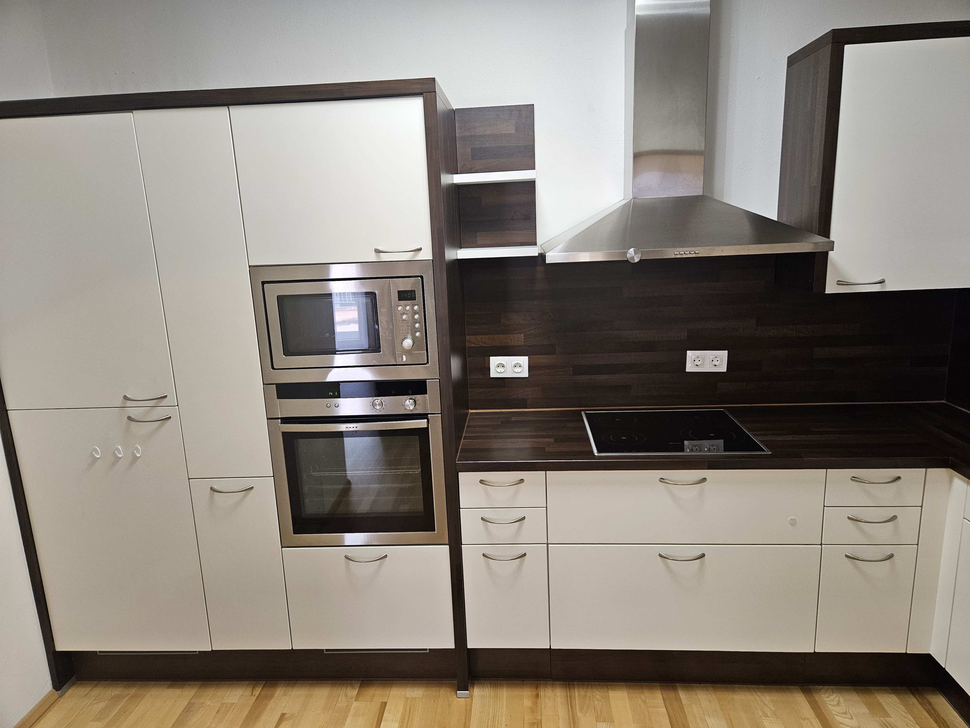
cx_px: 485
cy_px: 364
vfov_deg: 58.9
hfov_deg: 73.9
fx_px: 644
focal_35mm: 23
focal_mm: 5.4
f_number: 1.8
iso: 250
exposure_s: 1/100
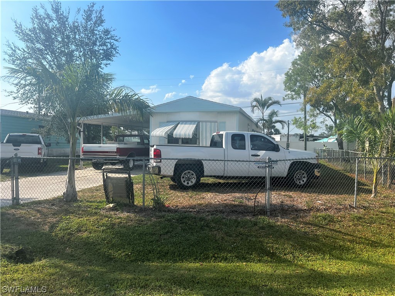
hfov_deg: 67.3
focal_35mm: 26
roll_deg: -1.4
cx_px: 198
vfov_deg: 53.1
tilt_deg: -1.4
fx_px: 297
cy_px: 148
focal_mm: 5.7
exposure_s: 1/4630
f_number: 1.5
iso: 50
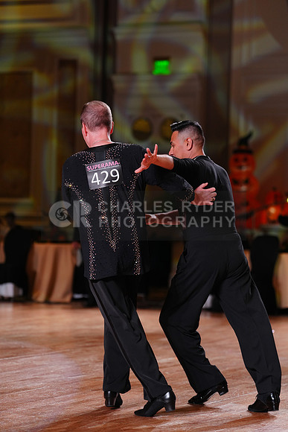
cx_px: 144
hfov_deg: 11.9
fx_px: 1379
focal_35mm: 115
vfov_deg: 17.8
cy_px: 216
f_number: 2.8
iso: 1000
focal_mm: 115
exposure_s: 1/400
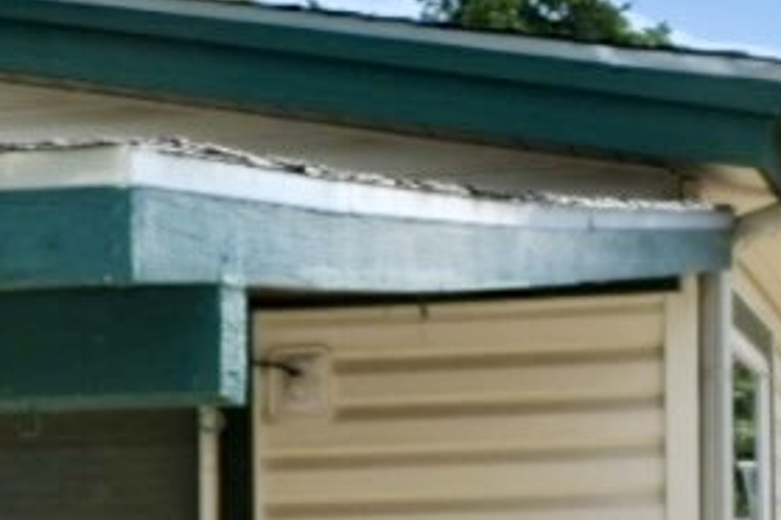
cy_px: 649
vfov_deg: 8.6
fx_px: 3406
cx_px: -3
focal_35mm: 157
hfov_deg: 12.9
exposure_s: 1/200
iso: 100
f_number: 10
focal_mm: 18
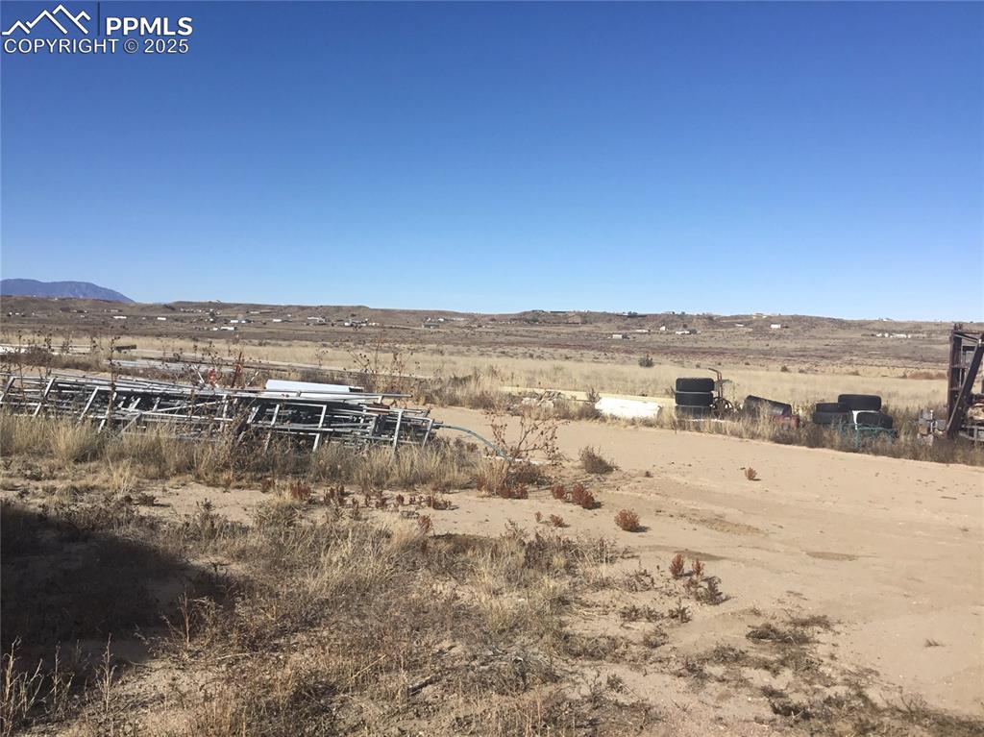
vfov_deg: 45.4
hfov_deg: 58.4
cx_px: 492
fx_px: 881
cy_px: 368
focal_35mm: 31
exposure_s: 1/1698
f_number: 2.4
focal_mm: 3.3
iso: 25
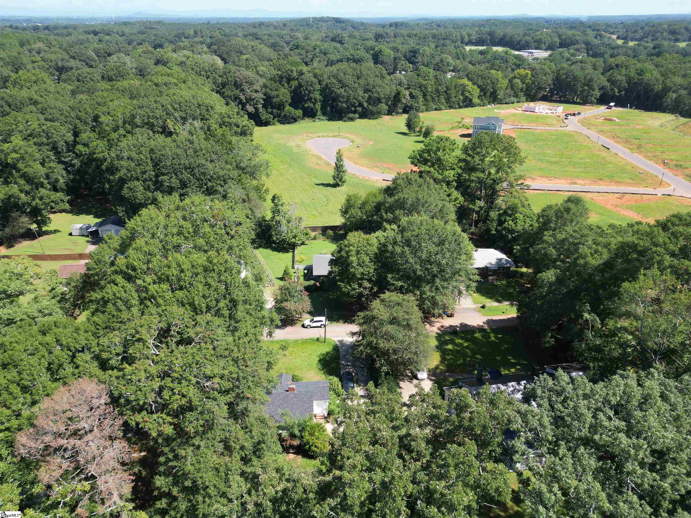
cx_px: 346
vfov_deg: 56.8
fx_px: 479
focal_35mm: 24
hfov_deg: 71.6
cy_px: 259
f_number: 1.7
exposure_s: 1/1250
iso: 120
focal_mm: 6.72
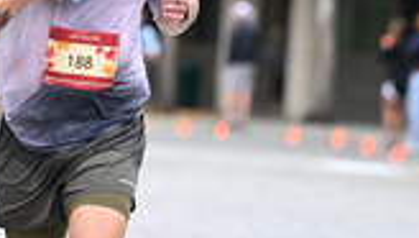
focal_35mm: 473
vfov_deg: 2.6
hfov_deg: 4.6
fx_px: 5265
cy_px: -118
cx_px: 109
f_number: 2.8
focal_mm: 135
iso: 640
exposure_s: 1/1600
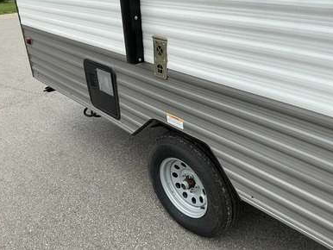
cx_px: 163
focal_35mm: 29
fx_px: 279
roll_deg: +5.2
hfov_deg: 61.6
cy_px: 122
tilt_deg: -26.3
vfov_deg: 48.3
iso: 25
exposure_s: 1/912
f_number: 1.8
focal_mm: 3
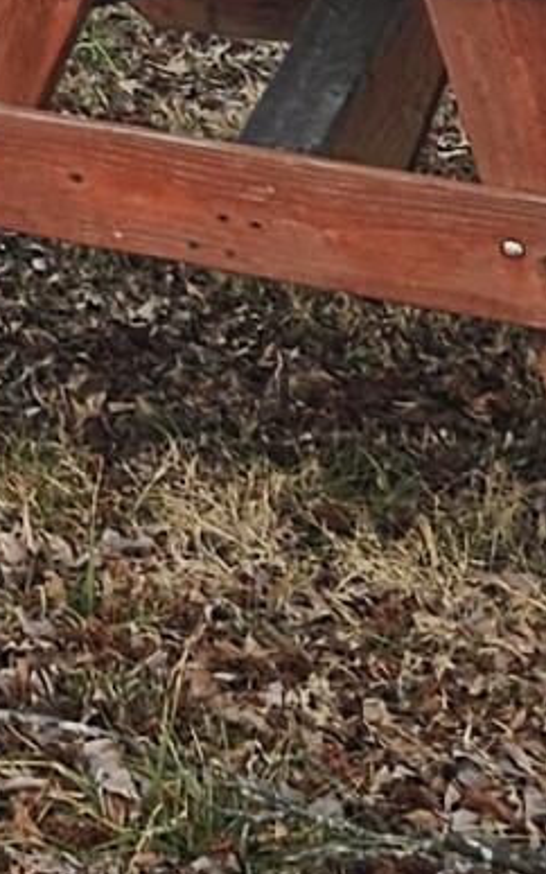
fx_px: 4498
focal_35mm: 189
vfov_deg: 10.5
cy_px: -619
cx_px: -1593
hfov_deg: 5.9
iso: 25
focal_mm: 5.4
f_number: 1.8
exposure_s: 1/184
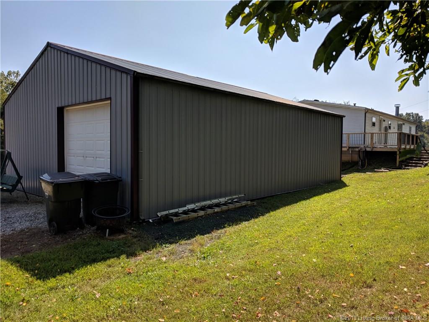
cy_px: 161
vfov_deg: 53.1
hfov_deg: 67.3
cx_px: 214
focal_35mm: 26
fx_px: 322
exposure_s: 1/3106
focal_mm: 4.67
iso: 51
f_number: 2
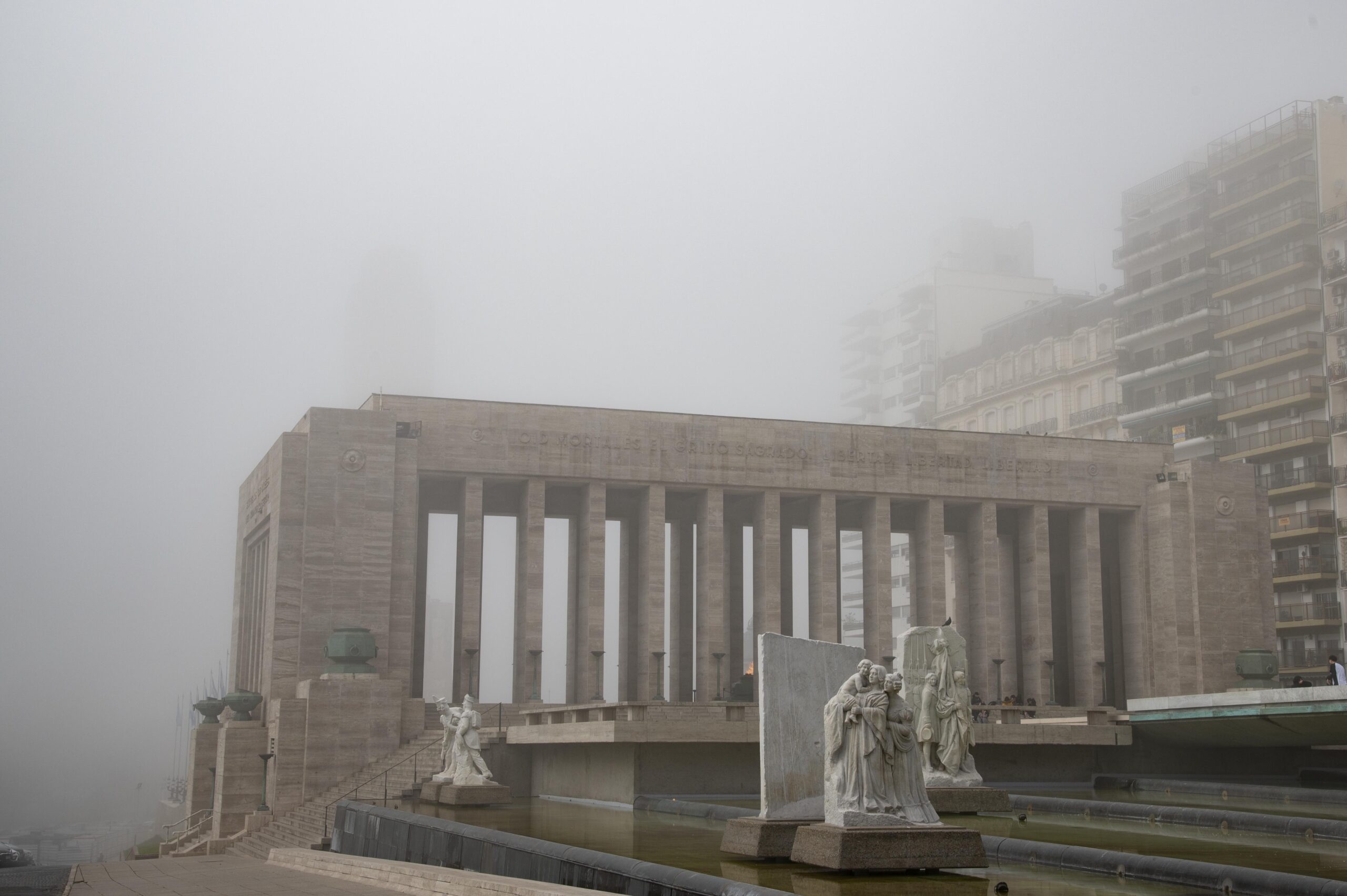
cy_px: 448
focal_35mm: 44
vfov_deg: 30.5
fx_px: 1645
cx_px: 674
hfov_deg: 44.5
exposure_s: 1/400
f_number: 9
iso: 250
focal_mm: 44
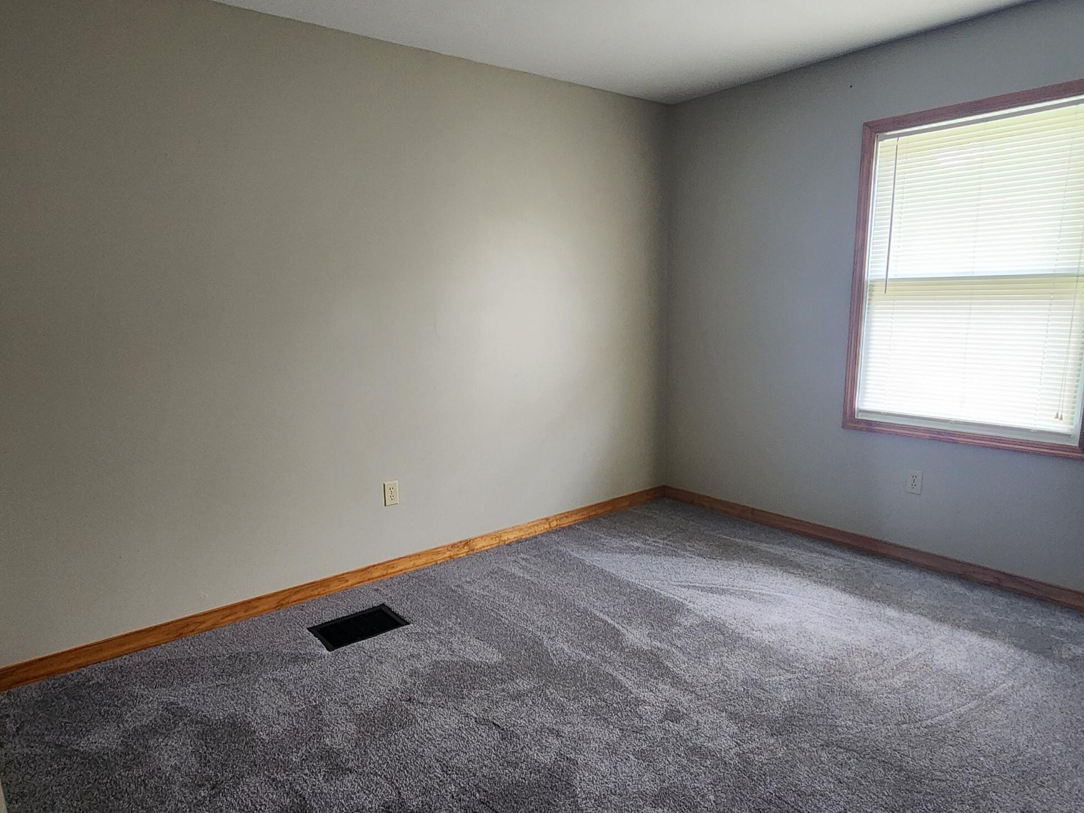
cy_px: 417
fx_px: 626
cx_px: 526
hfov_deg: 81.7
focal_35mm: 20
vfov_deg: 66.0
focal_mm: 2.2
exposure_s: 1/30
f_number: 2.2
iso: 400
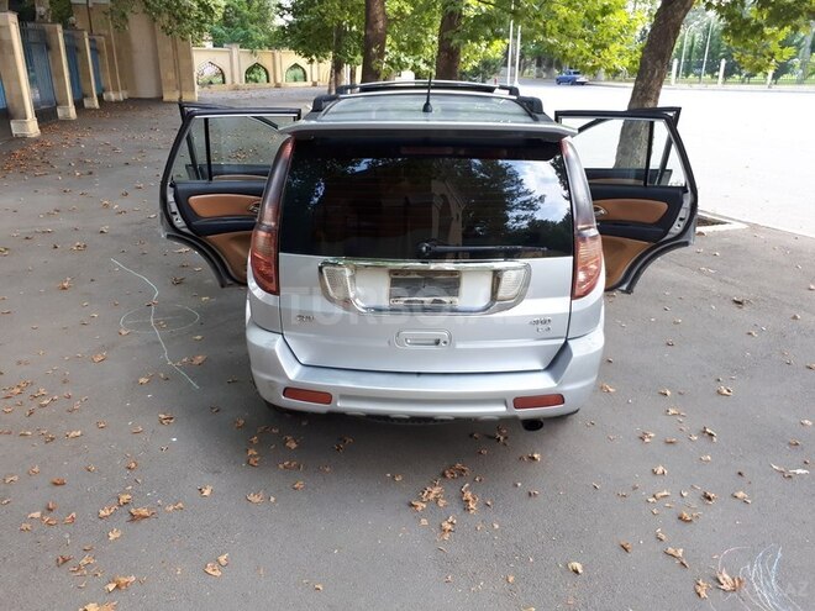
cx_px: 408
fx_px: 636
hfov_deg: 65.3
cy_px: 306
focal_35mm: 27
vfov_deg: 51.4
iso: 64
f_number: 1.9
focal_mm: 3.6
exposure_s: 1/100
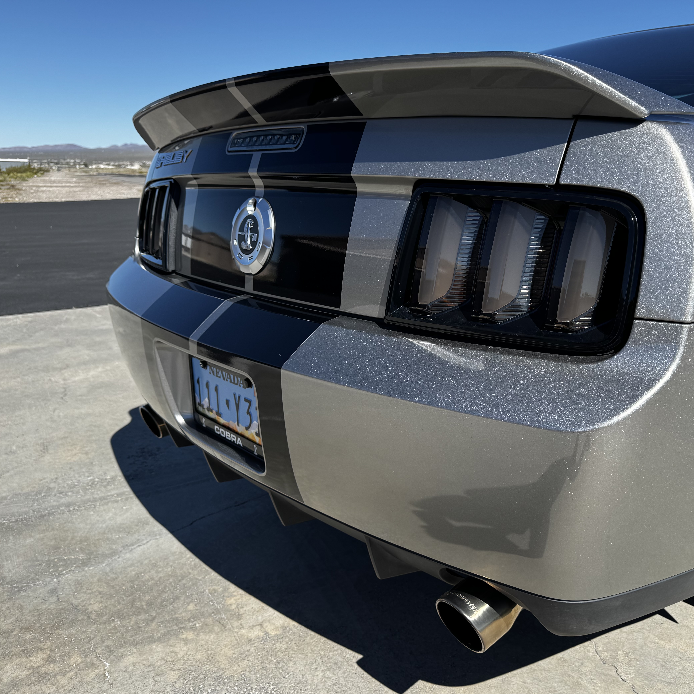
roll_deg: -1.6
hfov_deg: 55.3
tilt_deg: -15.9
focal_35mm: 29
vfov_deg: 55.6
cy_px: 352
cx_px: 406
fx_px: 658
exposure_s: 1/3597
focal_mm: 6.76
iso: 80
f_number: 1.78
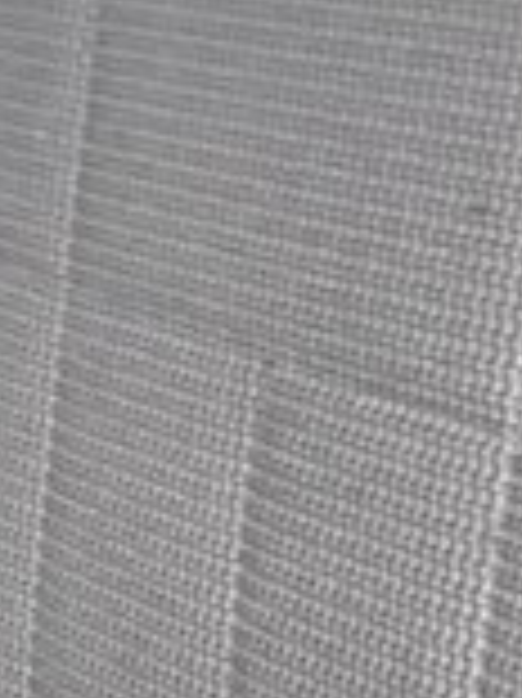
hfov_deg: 10.6
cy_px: -43
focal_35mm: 115
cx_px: -806
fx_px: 2315
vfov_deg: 16.7
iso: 160
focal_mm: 3.6
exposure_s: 1/50
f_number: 1.9
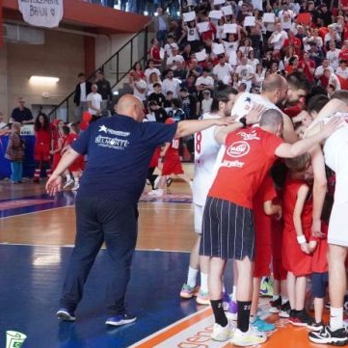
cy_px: 119
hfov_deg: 26.1
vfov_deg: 26.4
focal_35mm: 65
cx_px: 266
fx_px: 739
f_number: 5
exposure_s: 1/640
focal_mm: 23
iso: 5000
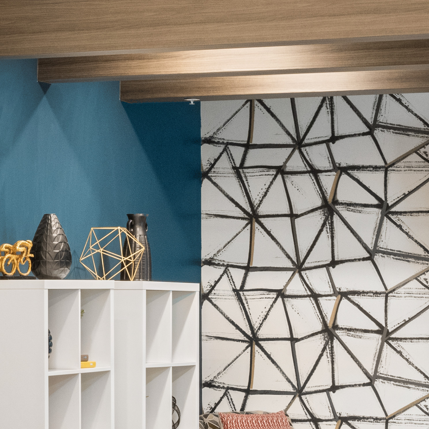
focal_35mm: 166
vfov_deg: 10.5
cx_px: -26
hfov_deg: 10.4
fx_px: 2328
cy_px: 329
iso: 800
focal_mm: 35
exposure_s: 1
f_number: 11
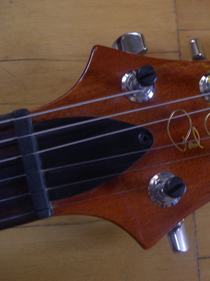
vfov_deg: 37.5
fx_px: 413
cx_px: 169
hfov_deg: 28.0
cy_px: 140
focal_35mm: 51
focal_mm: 8
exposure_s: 1/6.4
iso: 200
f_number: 2.8
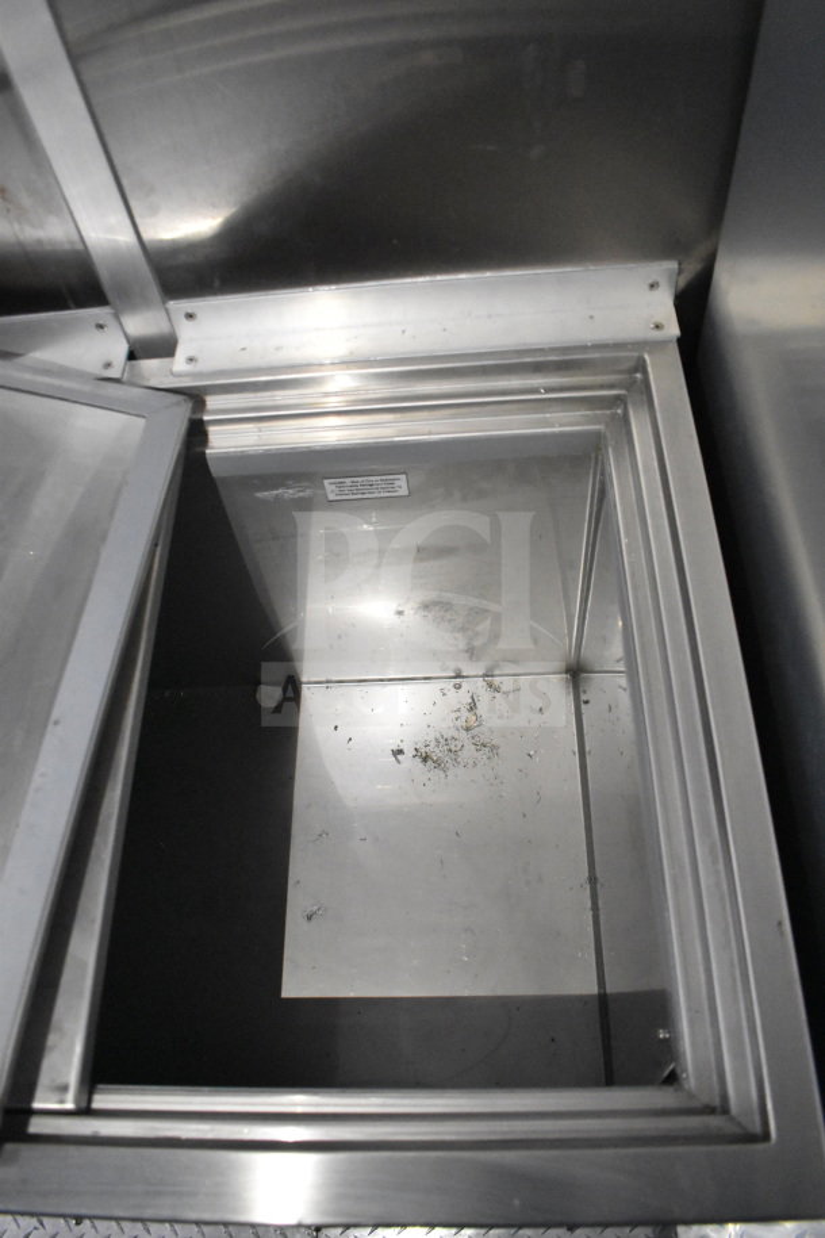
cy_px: 619
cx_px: 412
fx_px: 928
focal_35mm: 27
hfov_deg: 47.9
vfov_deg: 67.4
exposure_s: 1/30
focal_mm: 18
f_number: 3.5
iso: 7200
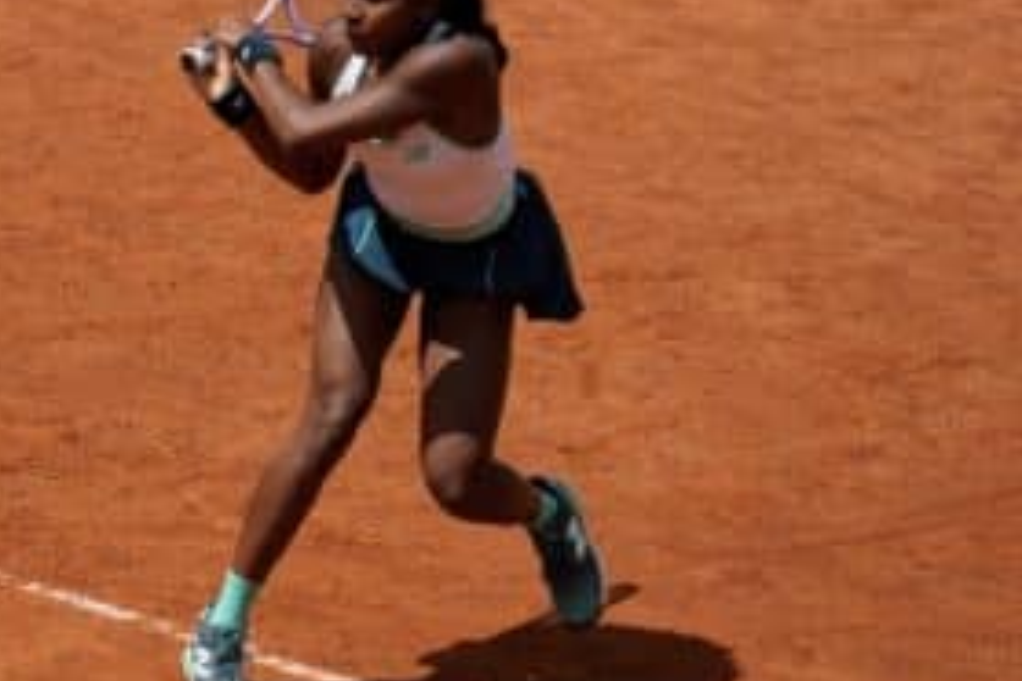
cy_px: 297
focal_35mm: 361
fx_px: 10248
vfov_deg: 3.8
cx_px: 271
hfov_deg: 5.7
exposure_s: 1/2000
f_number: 6.3
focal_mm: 240
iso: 320
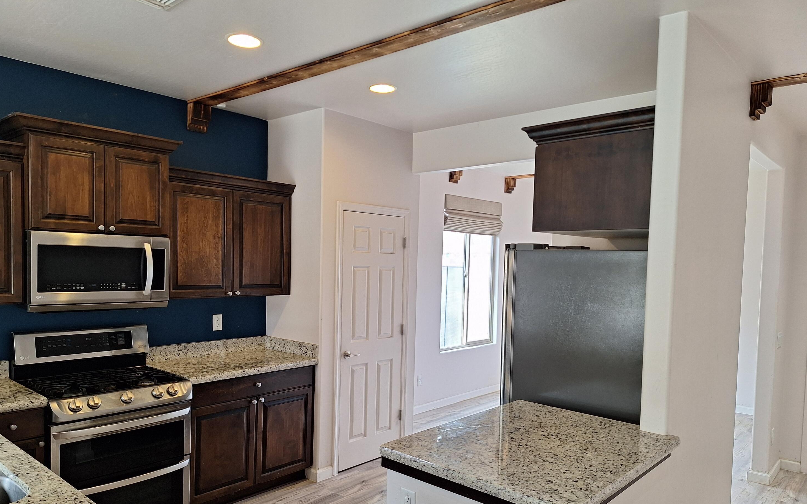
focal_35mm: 25
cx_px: 399
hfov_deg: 72.6
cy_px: 290
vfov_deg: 49.1
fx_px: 550
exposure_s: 1/40
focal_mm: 5.54
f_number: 1.8
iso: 64
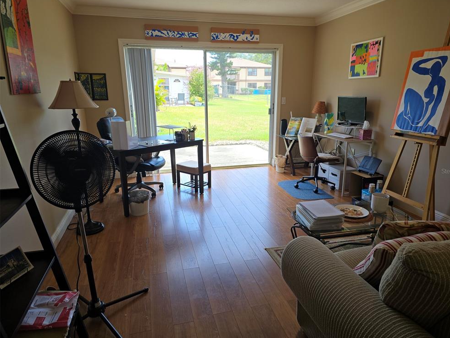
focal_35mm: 24
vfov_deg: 56.8
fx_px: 312
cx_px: 234
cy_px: 171
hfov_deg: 71.6
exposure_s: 1/120
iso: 16
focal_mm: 6.3
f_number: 1.7
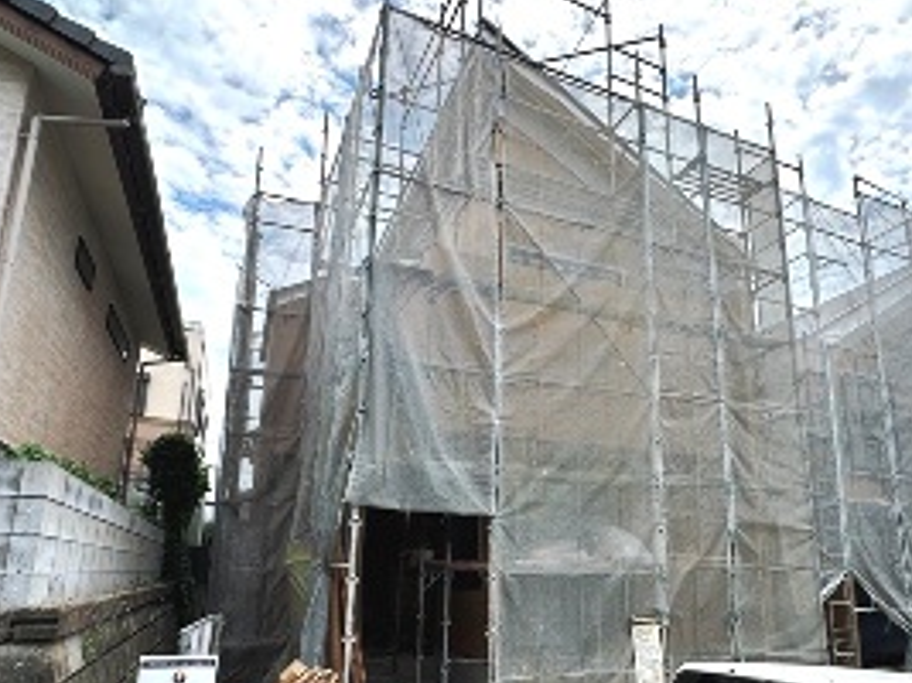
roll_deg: +1.5
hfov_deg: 77.5
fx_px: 553
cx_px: 574
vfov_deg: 61.4
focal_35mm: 21
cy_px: 471
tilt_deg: +12.5
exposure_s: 1/1014
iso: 40
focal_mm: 2.22
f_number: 2.2
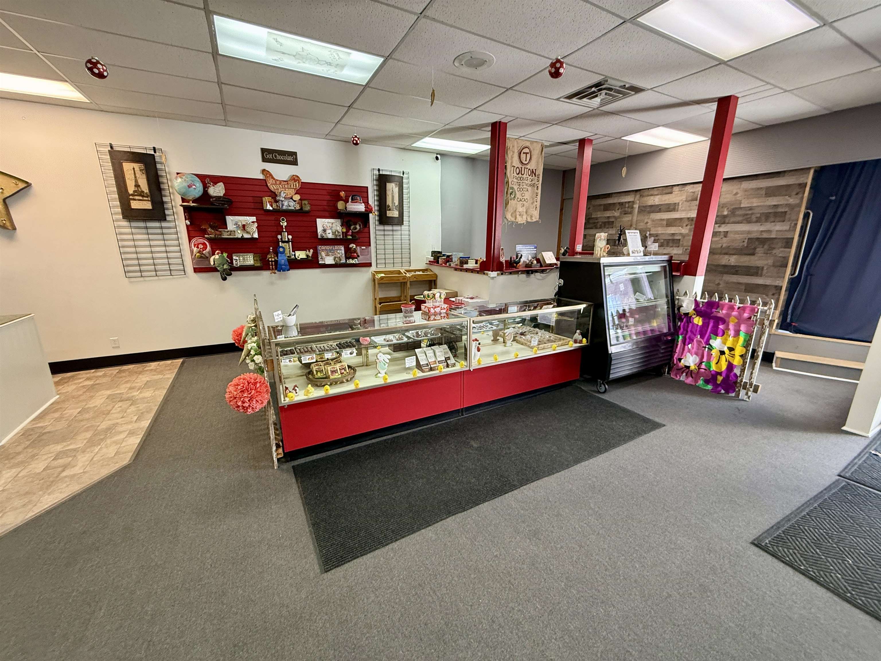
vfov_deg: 85.7
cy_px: 330
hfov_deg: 102.1
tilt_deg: -12.4
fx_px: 356
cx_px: 440
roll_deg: +0.2
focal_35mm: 14
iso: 250
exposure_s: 1/60
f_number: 2.2
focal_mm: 2.22
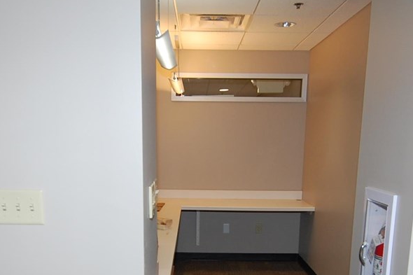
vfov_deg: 17.3
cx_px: 189
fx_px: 895
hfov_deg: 26.0
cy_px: 237
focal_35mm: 78
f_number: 4
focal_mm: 24
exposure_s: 1/60
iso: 400
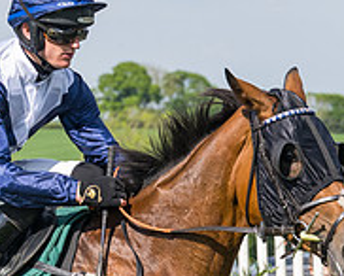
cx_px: 251
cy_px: 256
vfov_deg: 4.7
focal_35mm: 333
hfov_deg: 5.8
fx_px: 3394
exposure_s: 1/2000
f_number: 5
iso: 400
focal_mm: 70
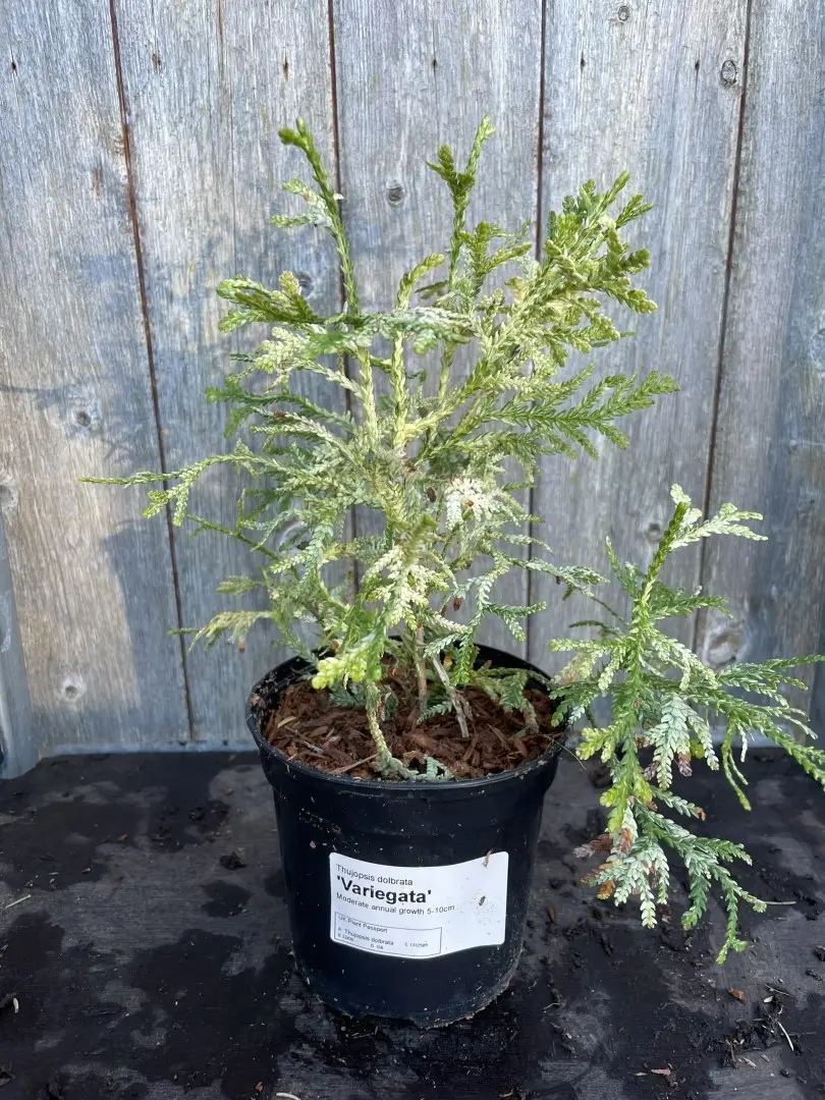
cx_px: 412
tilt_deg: -18.1
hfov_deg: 53.1
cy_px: 550
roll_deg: +1.5
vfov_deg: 67.3
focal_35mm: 26
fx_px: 826
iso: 32
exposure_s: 1/123
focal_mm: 4.2
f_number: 1.6
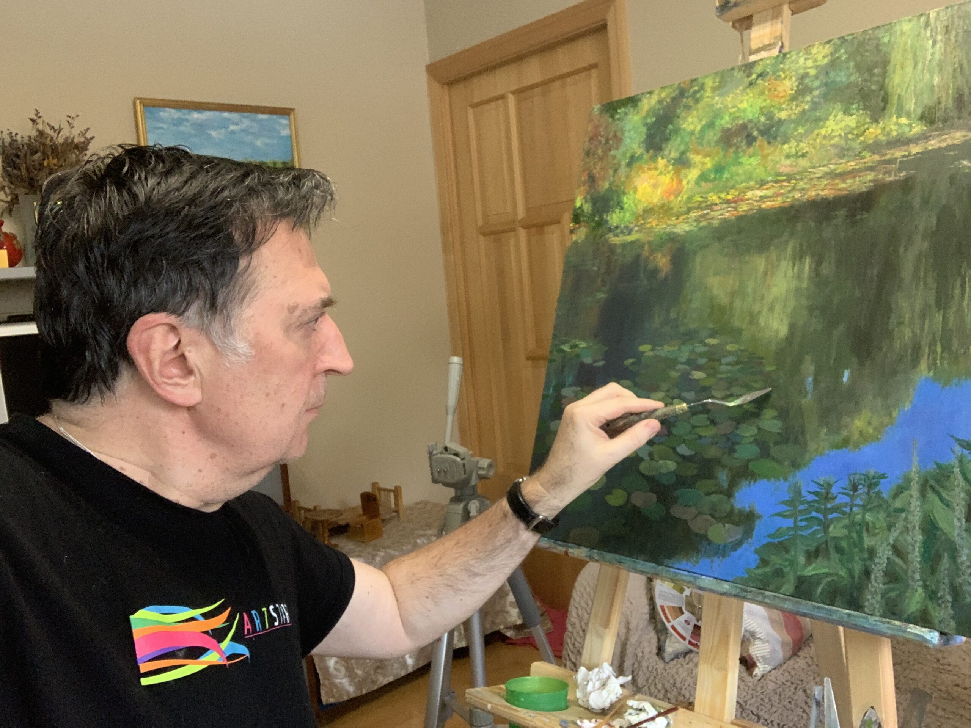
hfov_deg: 56.8
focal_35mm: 32
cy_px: 364
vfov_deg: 44.2
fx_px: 898
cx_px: 486
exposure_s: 1/50
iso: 250
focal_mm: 2.87
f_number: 2.2
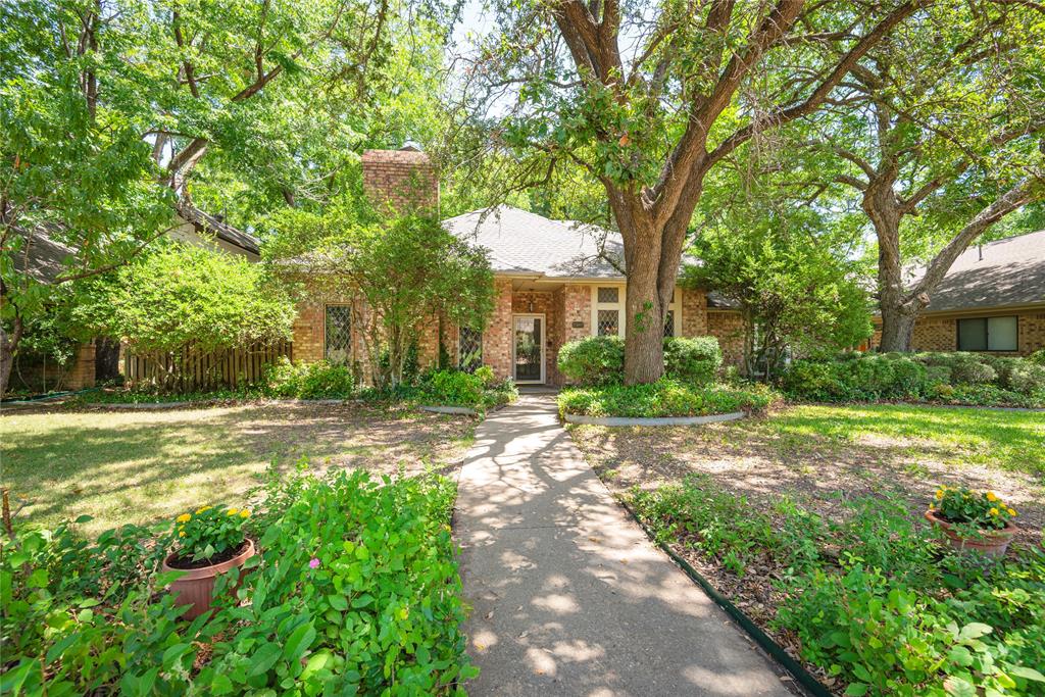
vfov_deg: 73.8
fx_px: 464
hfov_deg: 96.7
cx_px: 522
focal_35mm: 16
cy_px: 348
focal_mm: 16
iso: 100
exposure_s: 1/50
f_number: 7.1
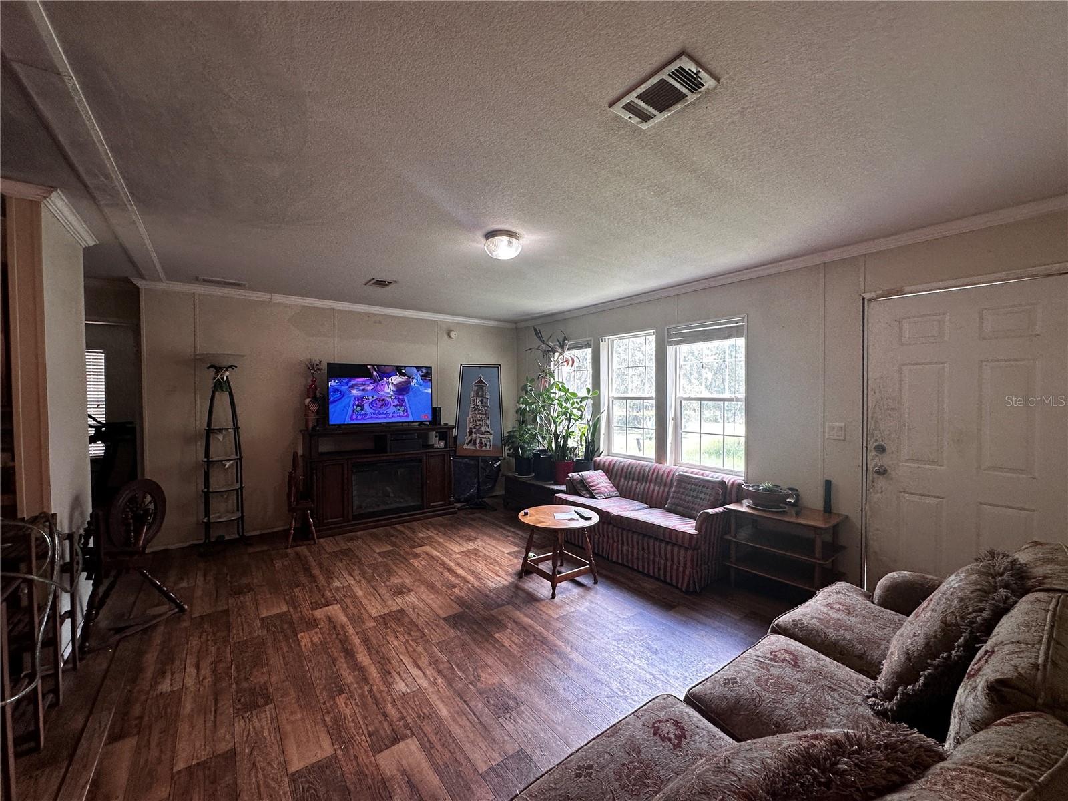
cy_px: 400
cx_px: 534
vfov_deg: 85.7
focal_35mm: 14
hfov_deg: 102.1
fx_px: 432
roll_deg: +0.1
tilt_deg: -1.6
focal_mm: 2.22
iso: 125
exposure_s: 1/120
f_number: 2.2
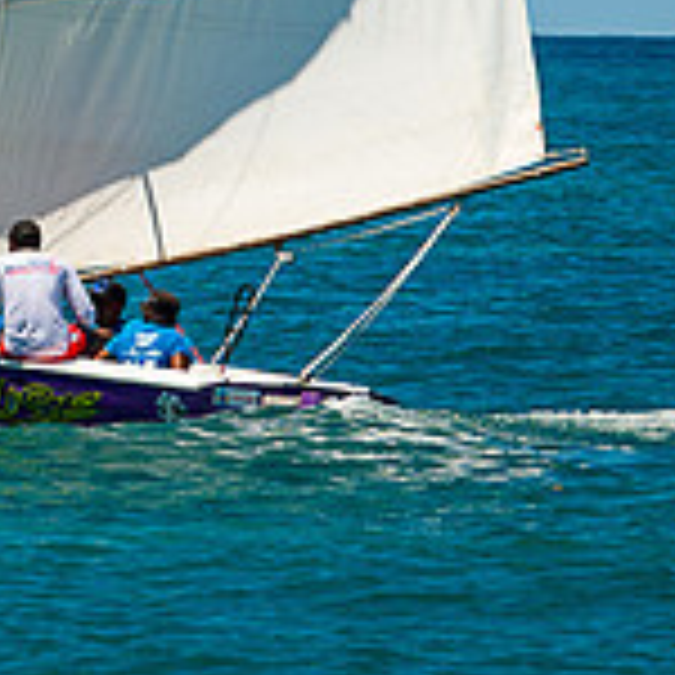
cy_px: -1023
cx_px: -1024
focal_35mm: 1389
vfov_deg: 1.3
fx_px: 30643
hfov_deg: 1.3
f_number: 8
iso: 80
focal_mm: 200
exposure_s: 1/320
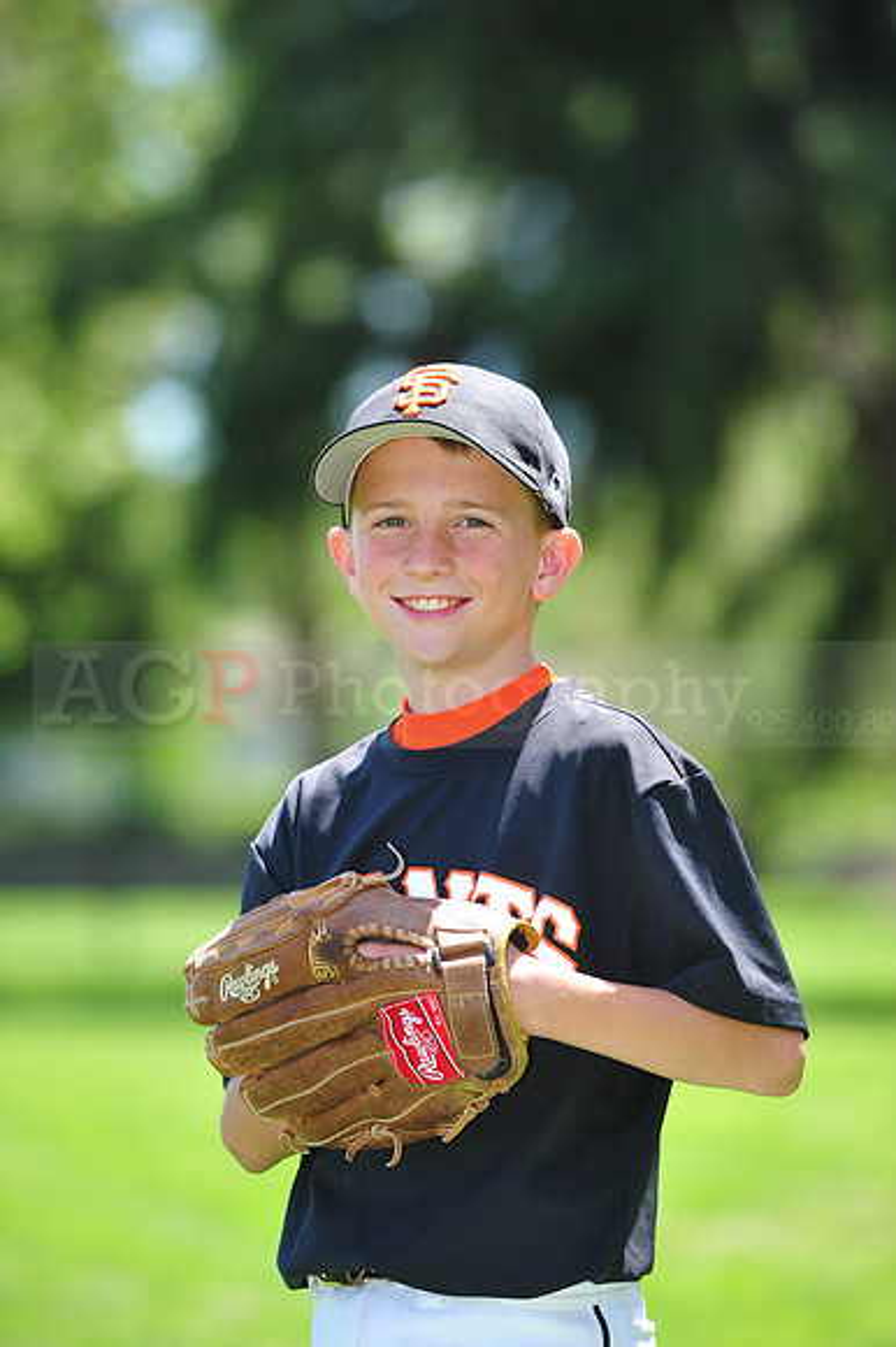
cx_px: 448
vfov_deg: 10.3
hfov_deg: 6.9
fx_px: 7475
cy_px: 674
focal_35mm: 200
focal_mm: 200
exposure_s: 1/400
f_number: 4.5
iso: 200
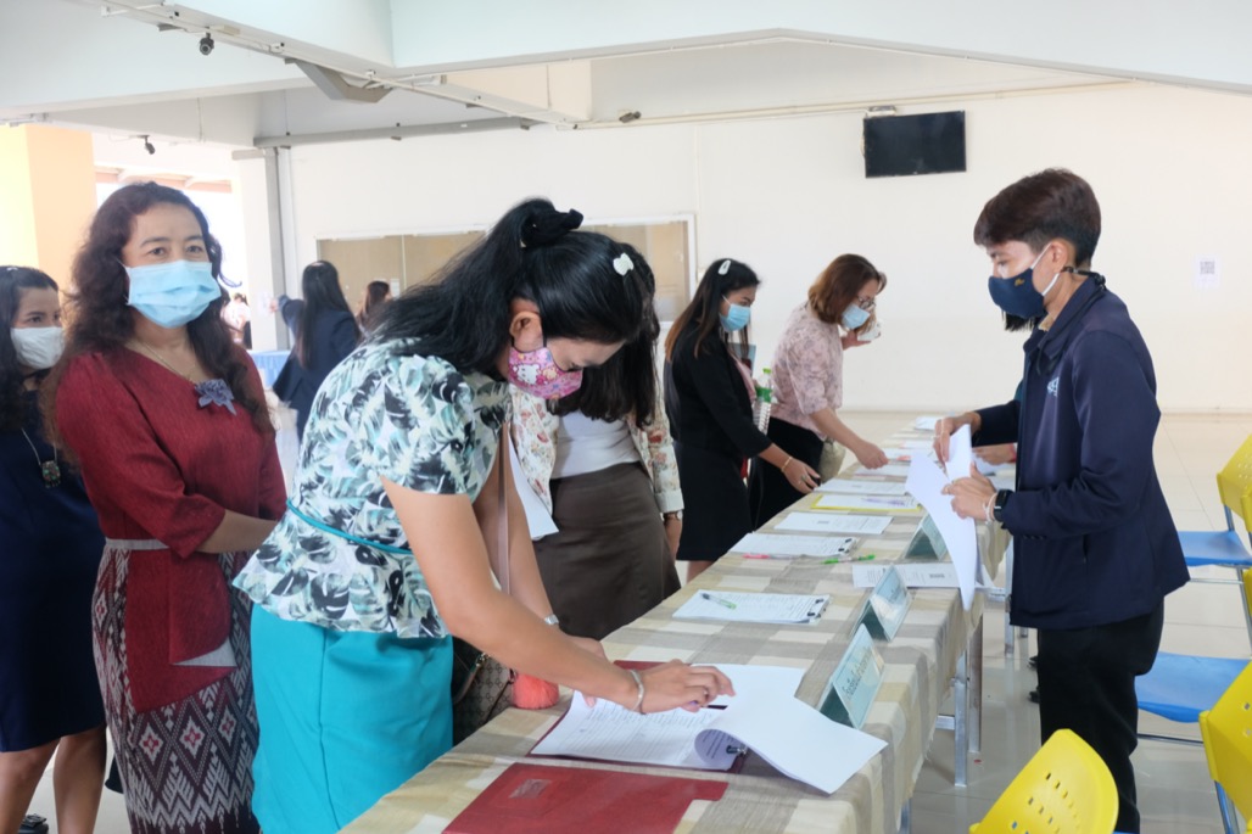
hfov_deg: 58.7
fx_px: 1113
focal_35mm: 32
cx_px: 626
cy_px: 417
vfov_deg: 41.1
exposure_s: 1/42
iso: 800
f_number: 4
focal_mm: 21.1
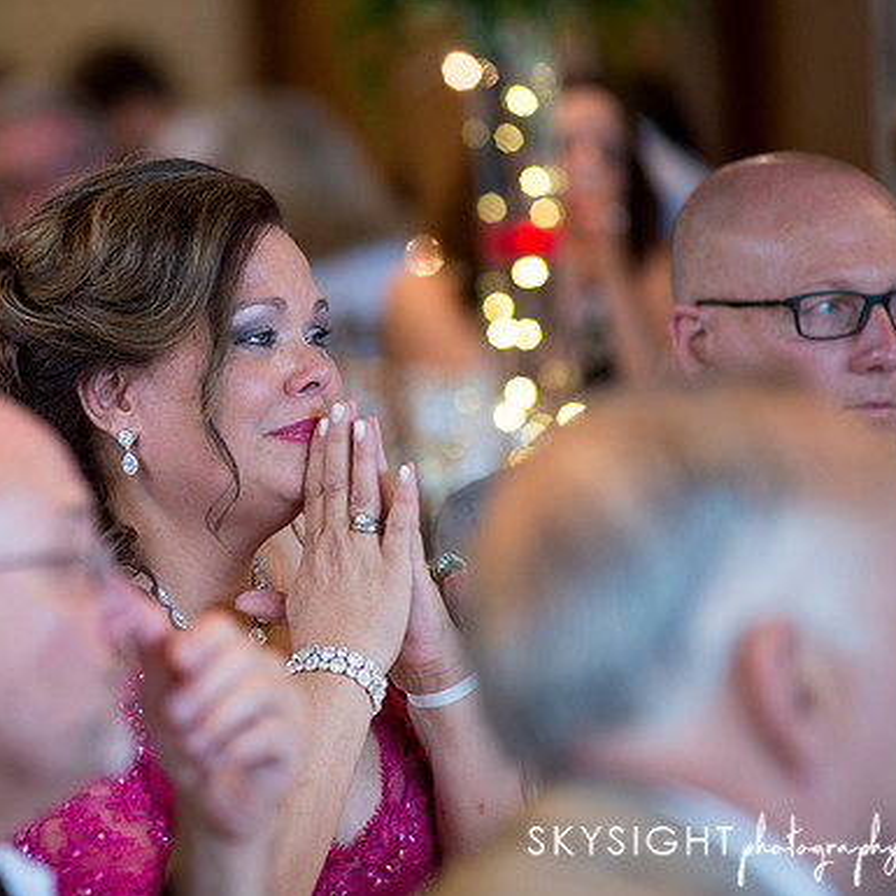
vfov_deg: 7.4
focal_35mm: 237
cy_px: 448
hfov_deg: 7.4
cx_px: 261
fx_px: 6940
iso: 1600
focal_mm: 185
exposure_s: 1/80
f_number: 4.5
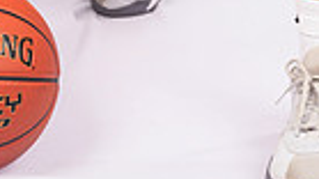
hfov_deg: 14.4
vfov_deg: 7.5
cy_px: -266
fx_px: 1260
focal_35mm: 149
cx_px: 145
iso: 160
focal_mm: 44
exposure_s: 1/200
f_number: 7.1
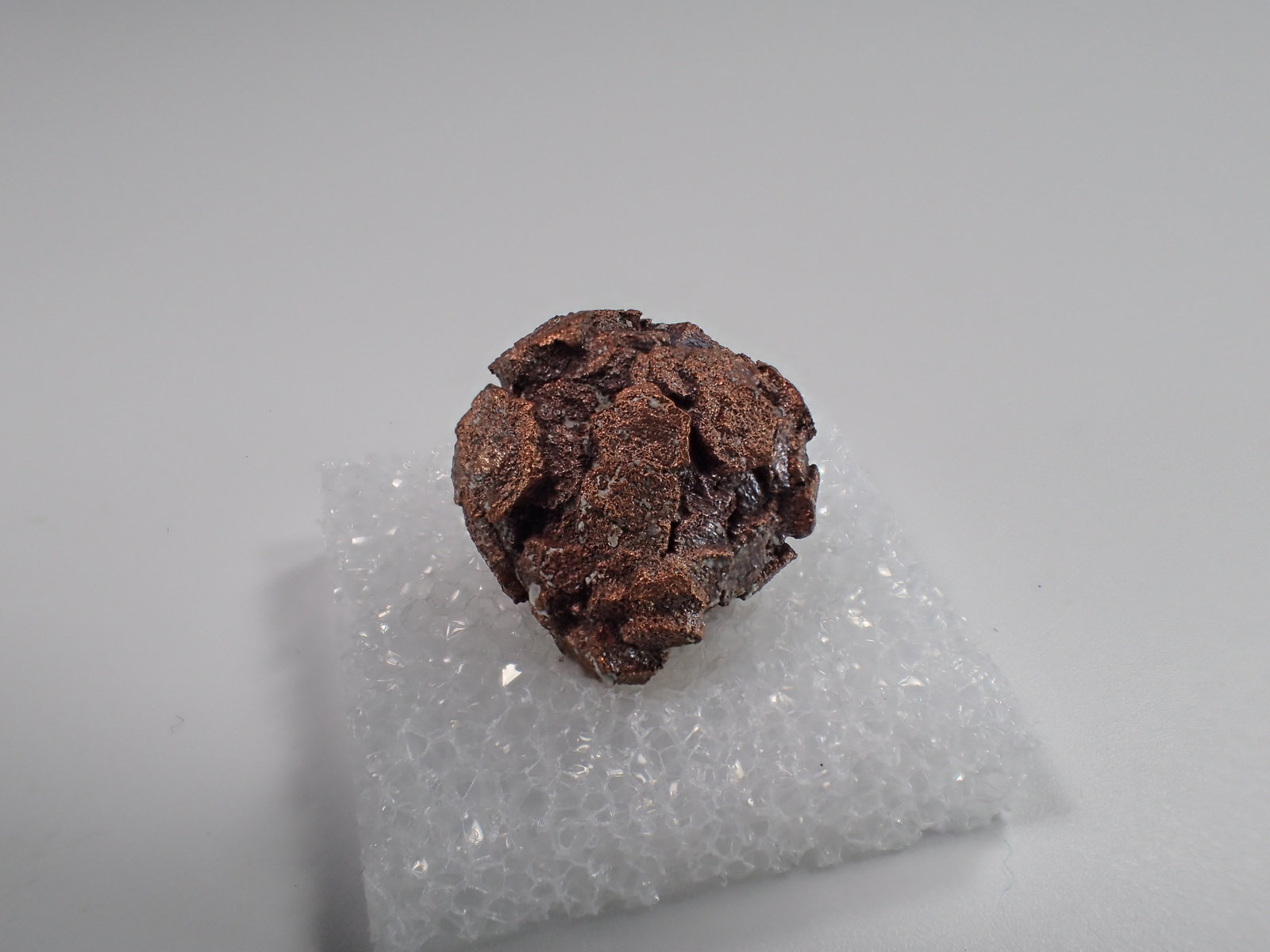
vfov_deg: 46.8
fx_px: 1101
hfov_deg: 60.0
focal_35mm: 30
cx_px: 635
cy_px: 476
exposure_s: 1/250
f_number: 3.2
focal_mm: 5.5
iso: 100
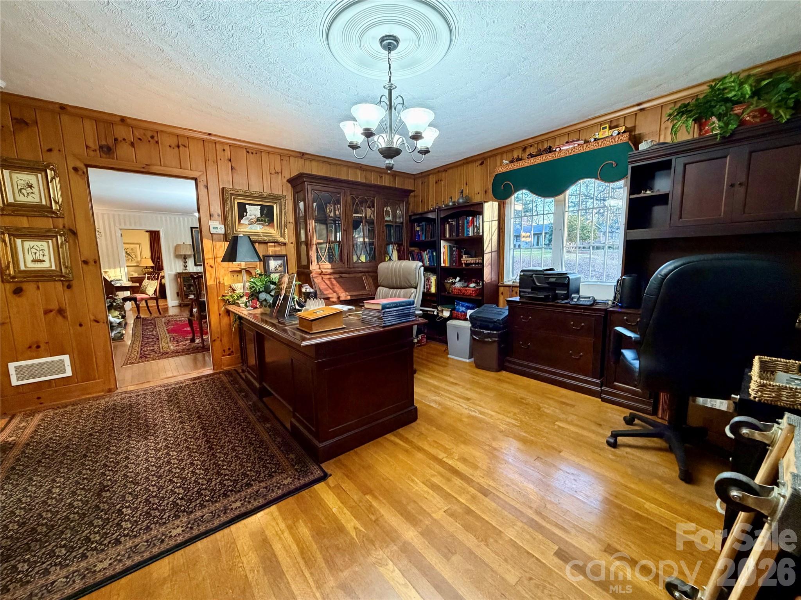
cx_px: 400
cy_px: 300
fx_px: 324
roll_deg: +0.8
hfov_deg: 102.1
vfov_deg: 85.7
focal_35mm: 14
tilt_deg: -7.4
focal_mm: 2.22
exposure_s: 1/60
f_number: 2.2
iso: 500
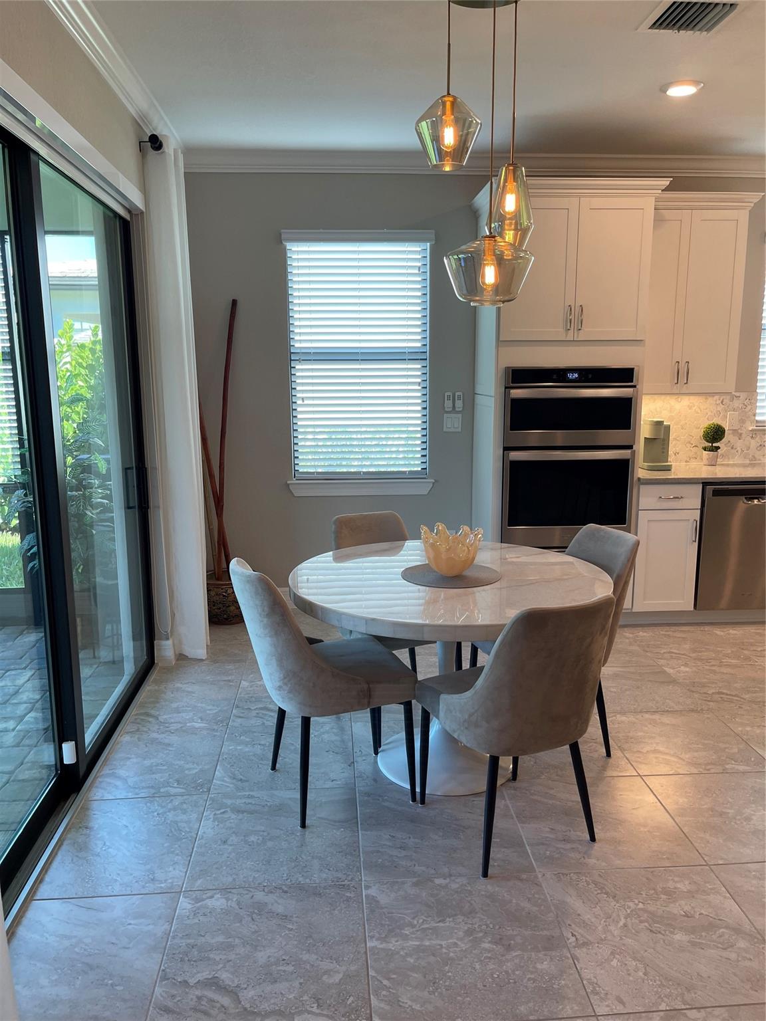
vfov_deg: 67.3
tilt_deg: -9.7
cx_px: 383
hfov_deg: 53.1
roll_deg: +0.1
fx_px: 767
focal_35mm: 26
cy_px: 510
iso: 80
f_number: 1.6
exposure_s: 1/120
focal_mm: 5.1
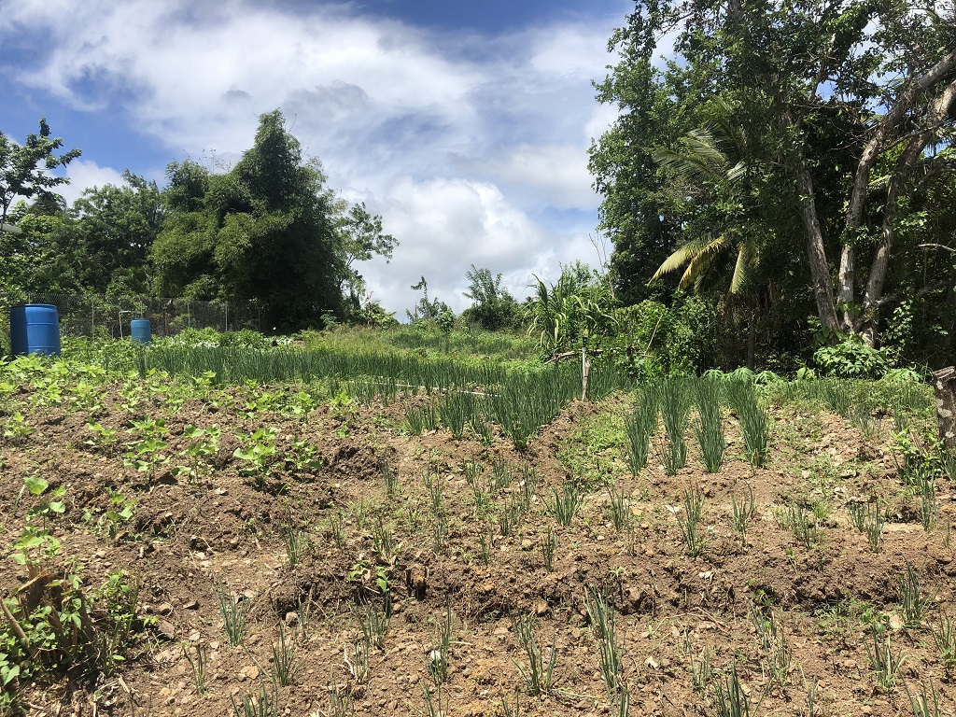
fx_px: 773
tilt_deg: +1.2
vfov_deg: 49.7
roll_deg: +5.4
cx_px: 478
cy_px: 358
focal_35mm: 28
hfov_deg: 63.4
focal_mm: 4
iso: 20
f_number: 1.8
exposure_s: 1/2088
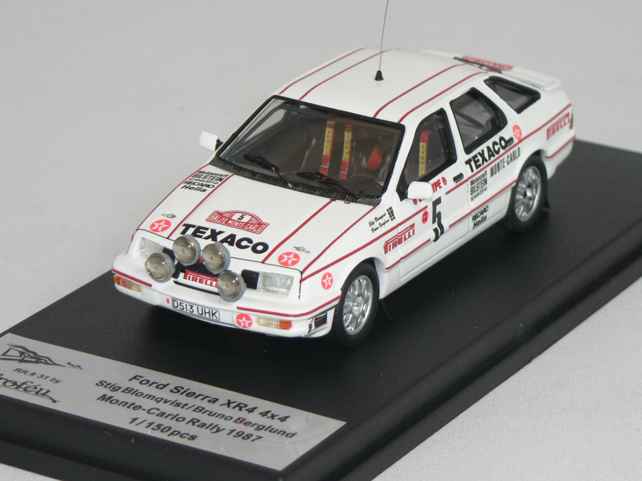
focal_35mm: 193
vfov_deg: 7.7
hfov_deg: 10.2
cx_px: 336
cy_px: 197
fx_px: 3579
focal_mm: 21.6
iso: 80
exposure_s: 1/60
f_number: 3.2
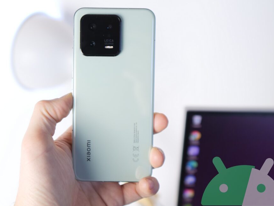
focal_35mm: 47
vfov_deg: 30.8
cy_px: 82
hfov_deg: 40.2
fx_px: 372
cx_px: 104
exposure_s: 1/80
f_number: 1.6
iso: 200
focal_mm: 16
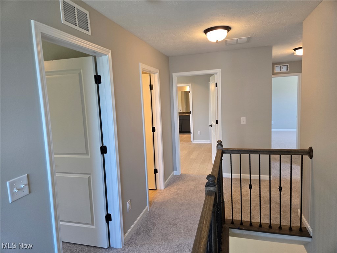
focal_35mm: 23
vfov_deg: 58.9
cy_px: 126
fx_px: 224
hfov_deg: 73.9
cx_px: 168
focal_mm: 5.4
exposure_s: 1/120
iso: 160
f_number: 1.8
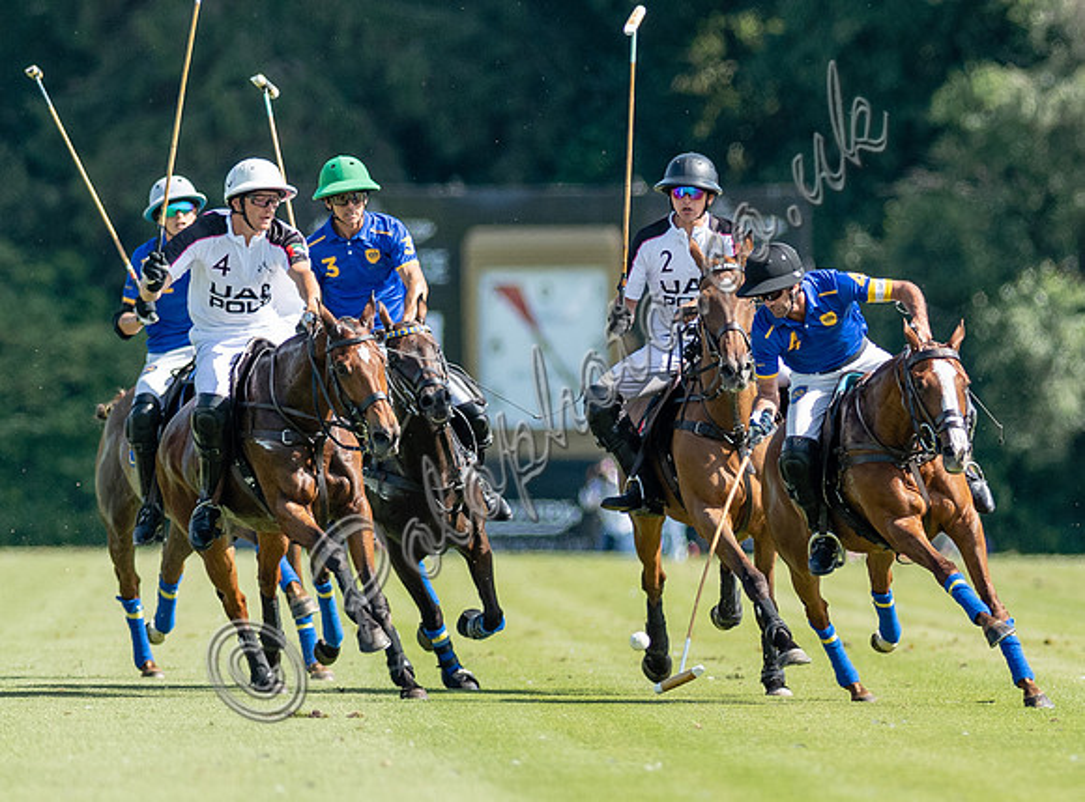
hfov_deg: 2.1
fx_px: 29486
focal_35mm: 945
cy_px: 570
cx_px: 915
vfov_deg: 1.6
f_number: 2.8
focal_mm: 300
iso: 250
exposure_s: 1/2000
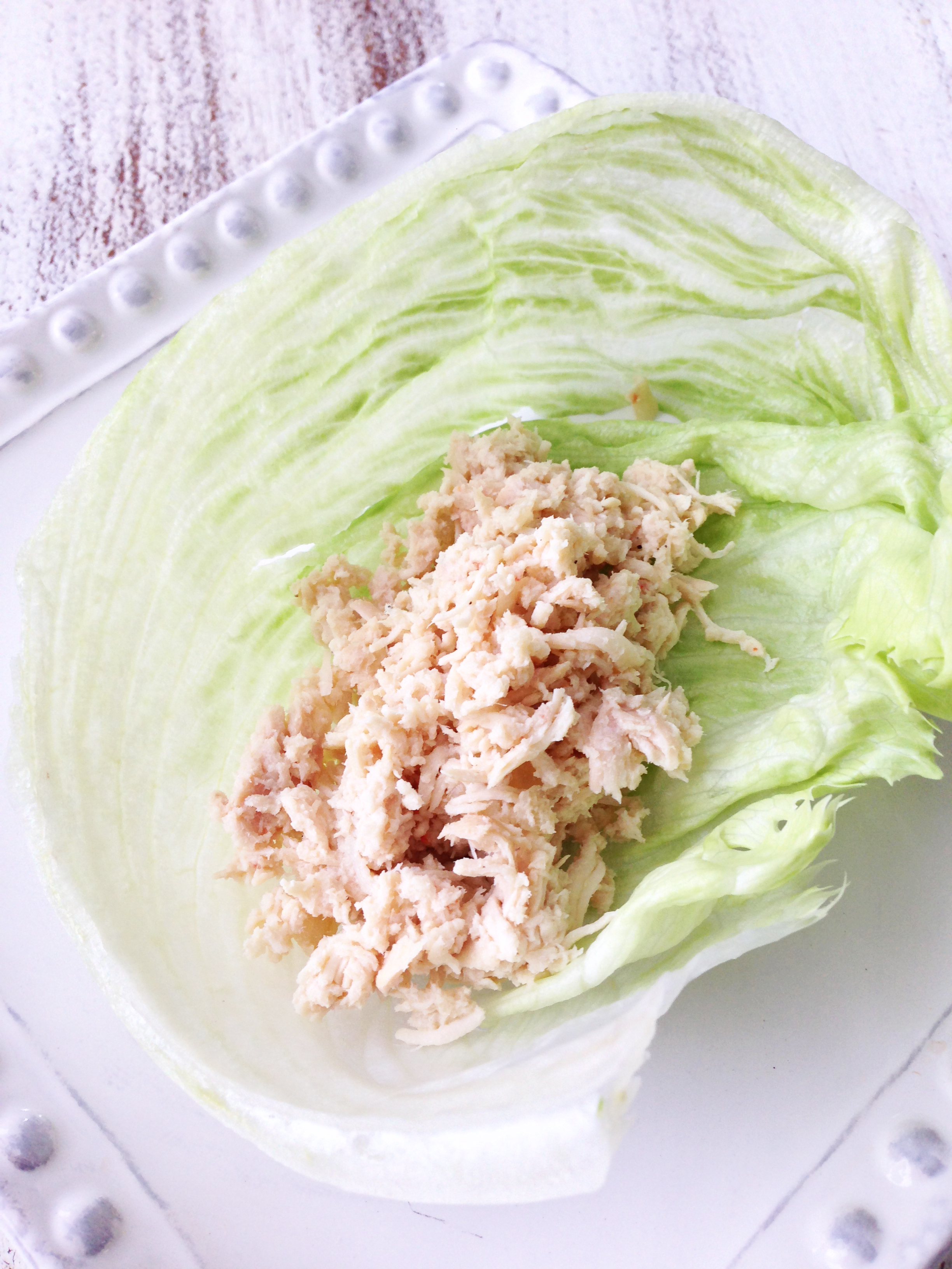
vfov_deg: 55.4
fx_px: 1210
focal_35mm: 33
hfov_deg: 42.9
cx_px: 476
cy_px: 634
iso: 50
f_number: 2.4
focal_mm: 4.13
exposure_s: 1/40
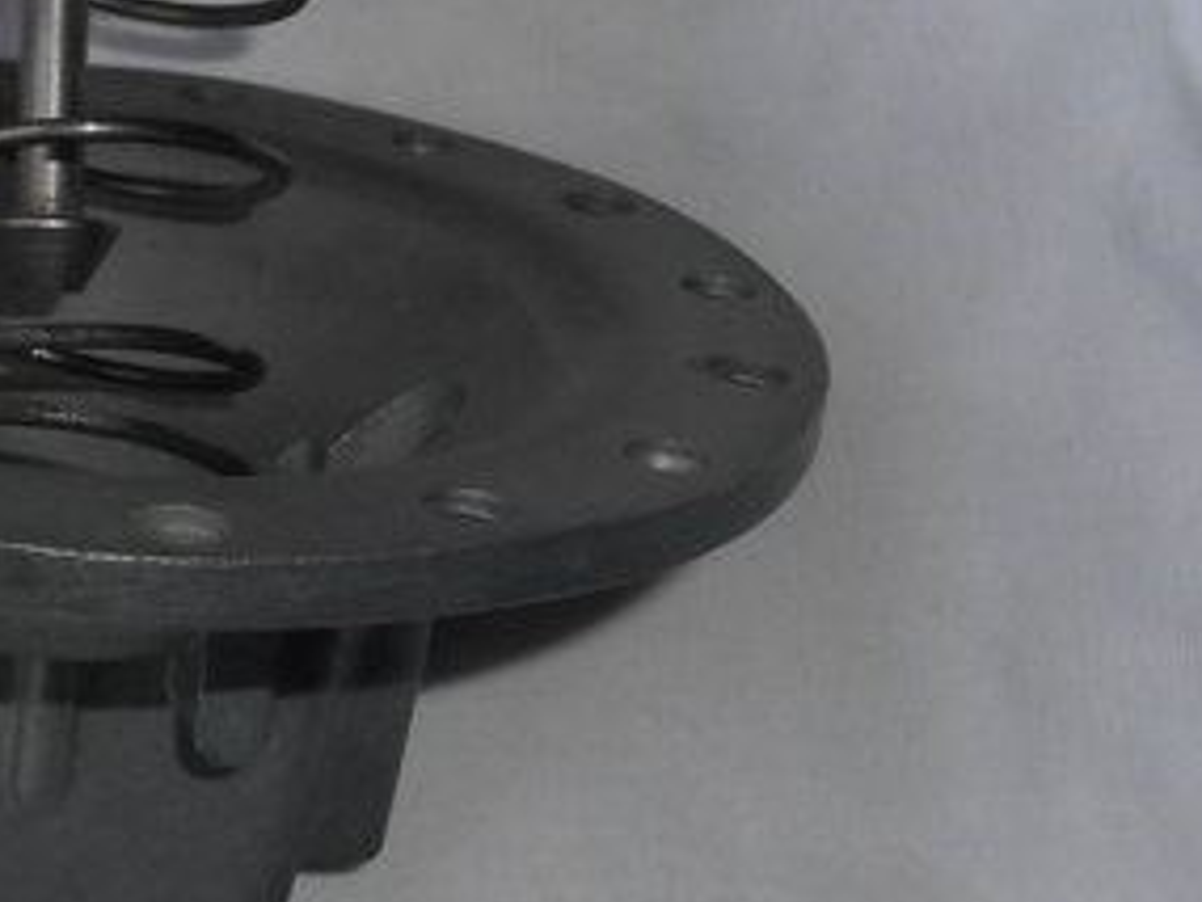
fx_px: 3752
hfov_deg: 17.5
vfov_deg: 13.7
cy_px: 390
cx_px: -156
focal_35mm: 108
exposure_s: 1/30
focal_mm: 7.8
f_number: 14.2
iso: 250
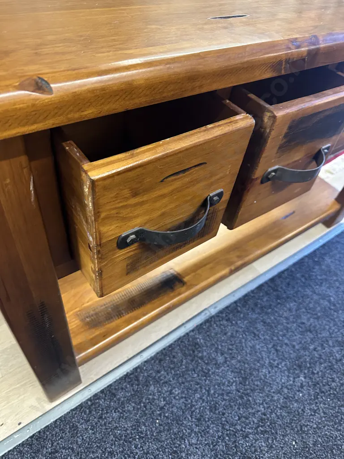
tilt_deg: -46.9
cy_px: 230
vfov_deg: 71.6
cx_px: 172
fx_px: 318
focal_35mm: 24
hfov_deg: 56.8
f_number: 1.78
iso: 500
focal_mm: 6.86
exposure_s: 1/50
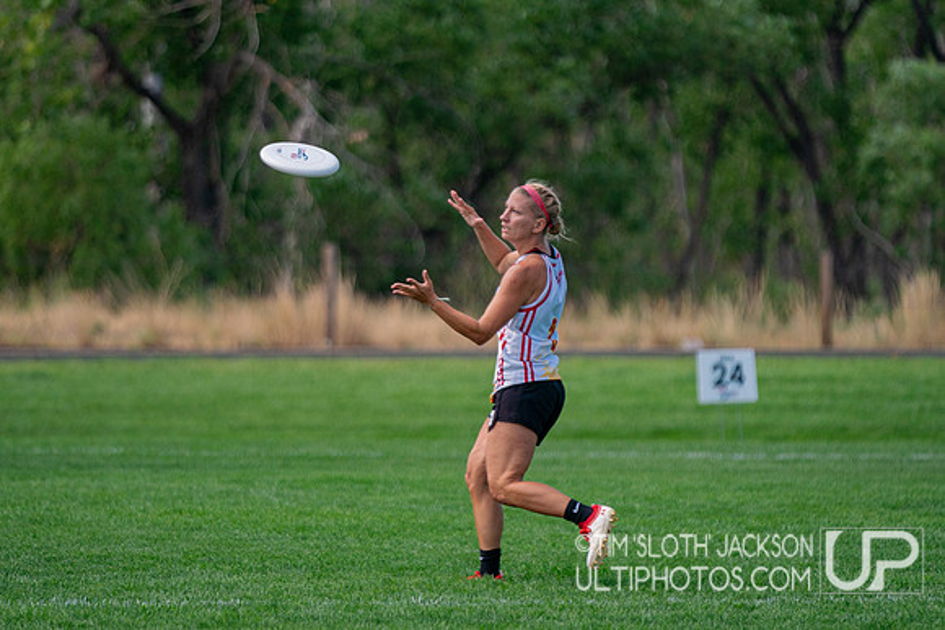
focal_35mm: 273
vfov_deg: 5.0
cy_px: 328
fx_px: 7177
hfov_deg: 7.5
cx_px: 486
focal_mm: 200
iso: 500
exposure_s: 1/6400
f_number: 2.8
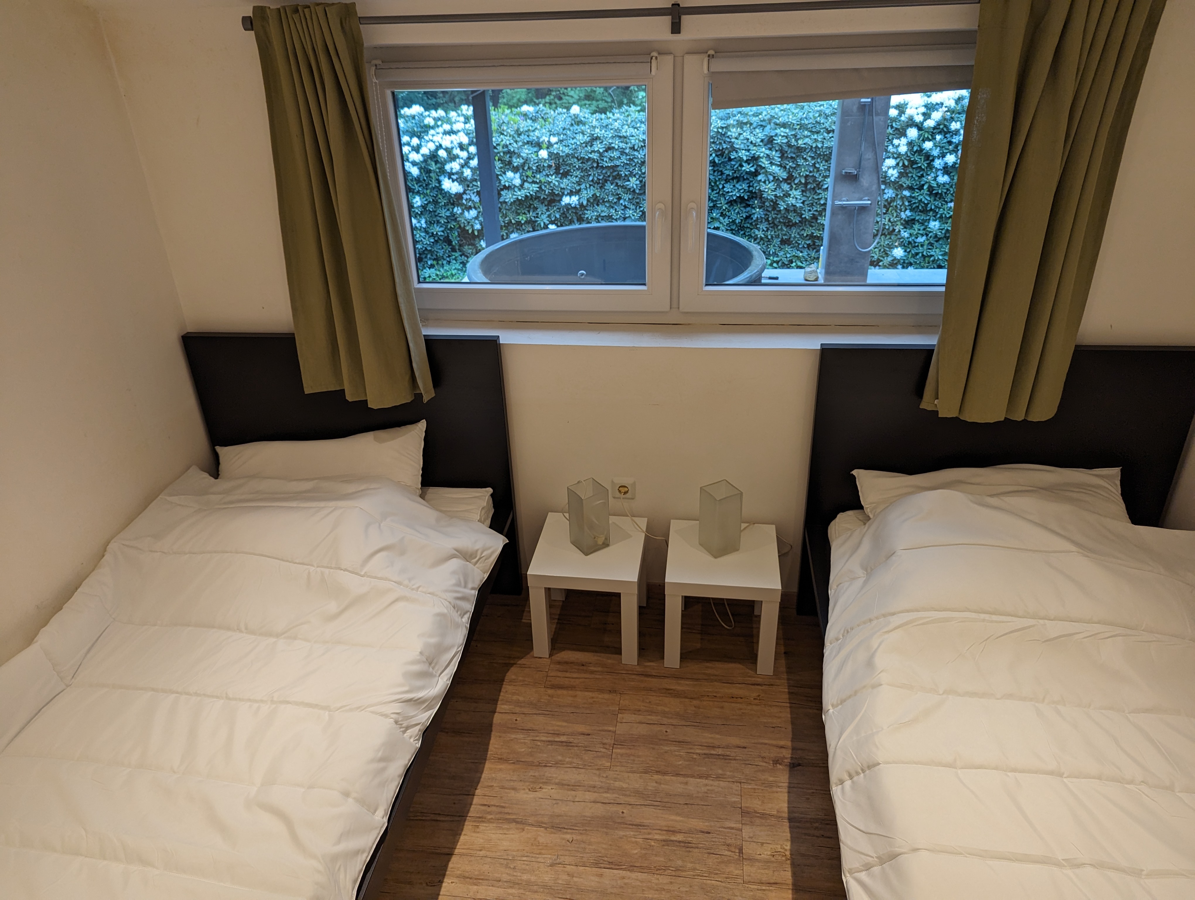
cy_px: 450
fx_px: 830
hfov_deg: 71.5
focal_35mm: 24
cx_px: 598
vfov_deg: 56.9
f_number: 1.85
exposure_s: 1/100
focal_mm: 6.81
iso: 132
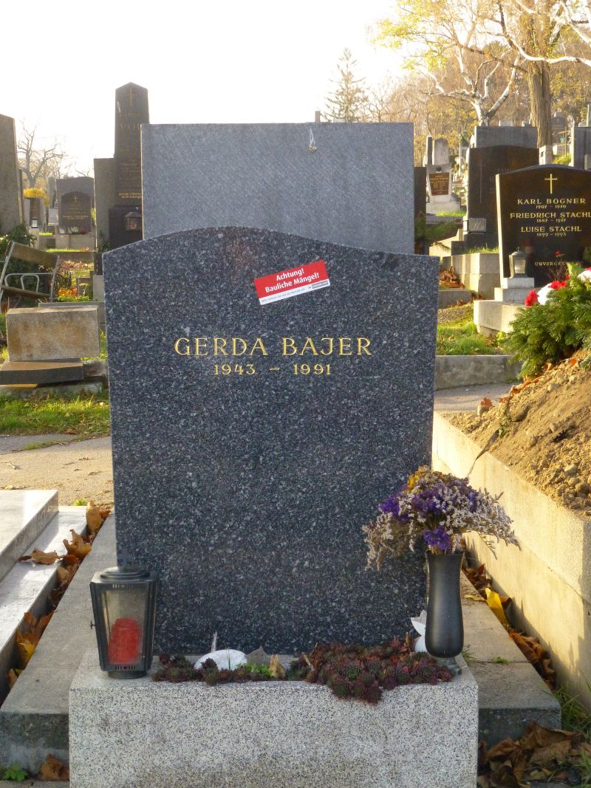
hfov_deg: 21.0
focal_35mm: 70
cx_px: 296
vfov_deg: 27.8
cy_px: 394
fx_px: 1594
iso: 640
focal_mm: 12.5
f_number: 5
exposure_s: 1/250
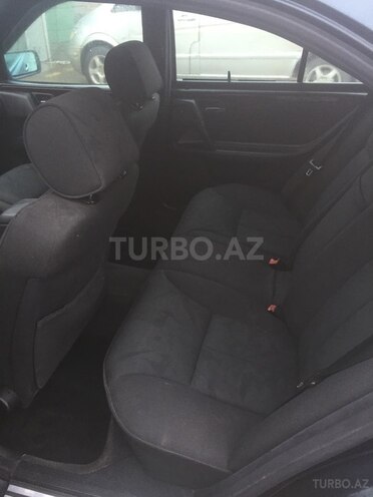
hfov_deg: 48.2
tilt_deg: -29.7
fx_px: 417
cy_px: 248
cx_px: 186
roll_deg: +0.7
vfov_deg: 61.7
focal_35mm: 29
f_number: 2.2
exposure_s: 1/33
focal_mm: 4.15
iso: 160
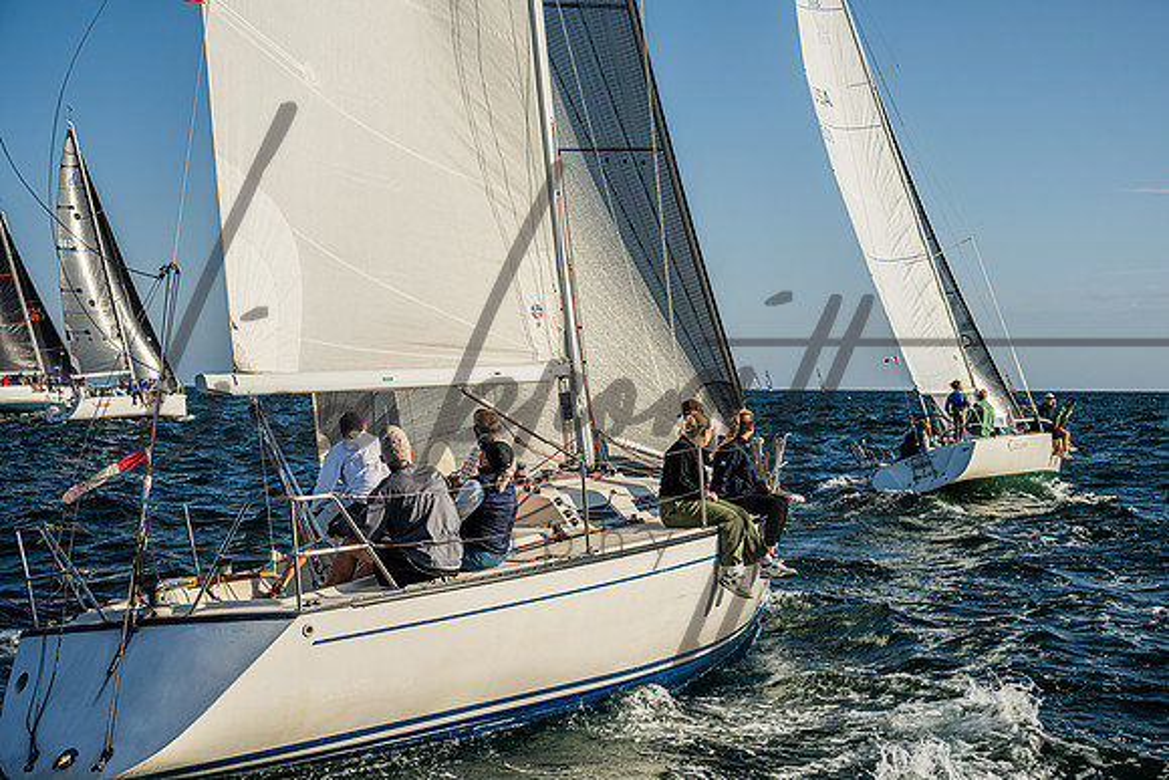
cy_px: 390
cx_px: 596
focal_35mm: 51
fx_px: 1650
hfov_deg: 39.0
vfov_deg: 26.6
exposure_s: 1/1000
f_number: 5.6
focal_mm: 49
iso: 100
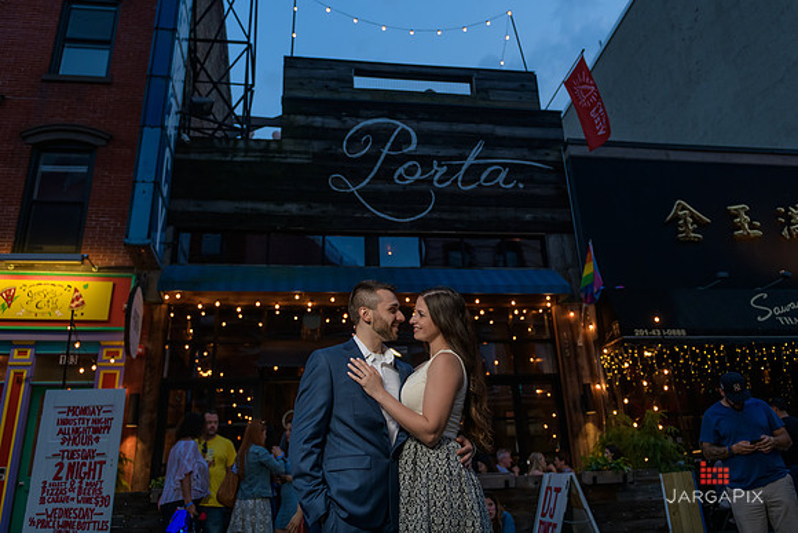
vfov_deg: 43.3
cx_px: 399
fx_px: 666
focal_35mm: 30
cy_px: 200
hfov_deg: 61.9
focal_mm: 24
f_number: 3.2
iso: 400
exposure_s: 1/200
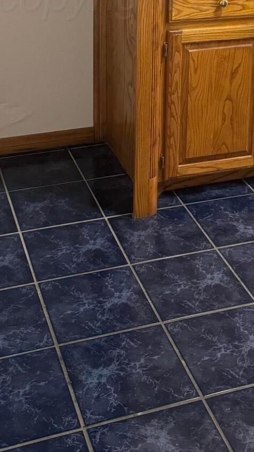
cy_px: -2
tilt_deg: -14.5
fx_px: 743
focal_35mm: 62
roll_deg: -1.4
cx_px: 170
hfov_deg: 19.3
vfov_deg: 31.3
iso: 400
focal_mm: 6.76
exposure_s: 1/60
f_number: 1.78
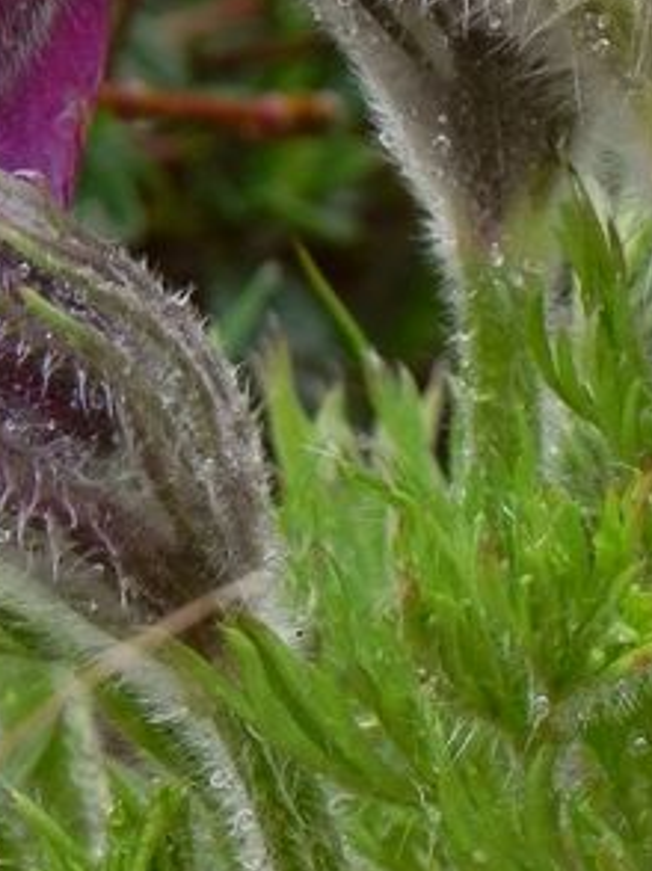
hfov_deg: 1.6
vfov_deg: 2.2
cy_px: 504
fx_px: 23088
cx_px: -56
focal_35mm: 918
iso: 160
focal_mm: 59.9
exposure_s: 1/60
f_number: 5
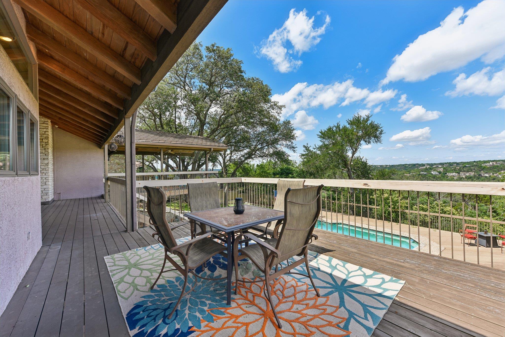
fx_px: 196
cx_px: 252
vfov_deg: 81.2
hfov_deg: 104.3
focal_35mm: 14
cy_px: 168
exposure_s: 1/160
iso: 100
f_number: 8
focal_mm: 14
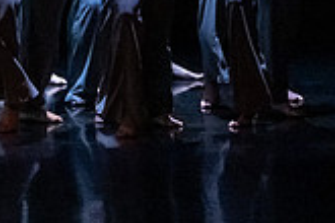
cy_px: -132
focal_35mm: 283
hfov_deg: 7.3
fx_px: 2633
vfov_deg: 4.8
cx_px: 92
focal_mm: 68
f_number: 4
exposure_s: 1/400
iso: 6400
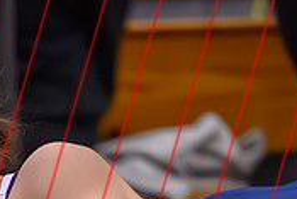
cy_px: 397
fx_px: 7662
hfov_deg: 2.2
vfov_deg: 1.5
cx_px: -68
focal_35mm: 928
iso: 10000
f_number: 2.8
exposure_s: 1/640
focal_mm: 200
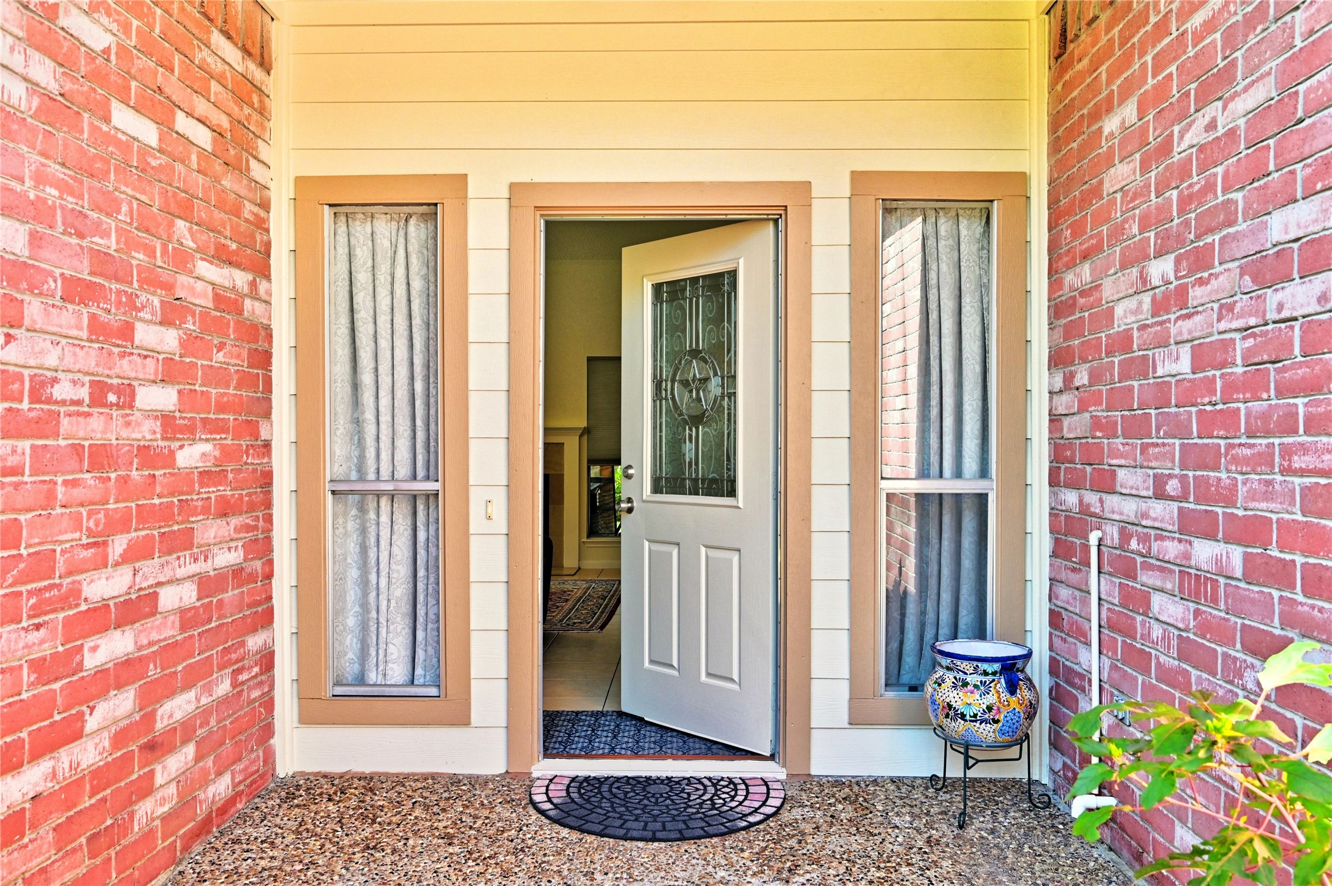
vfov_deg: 43.5
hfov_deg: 62.0
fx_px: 1109
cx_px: 666
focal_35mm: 30
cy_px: 443
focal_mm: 30
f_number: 8
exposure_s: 1/100
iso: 400
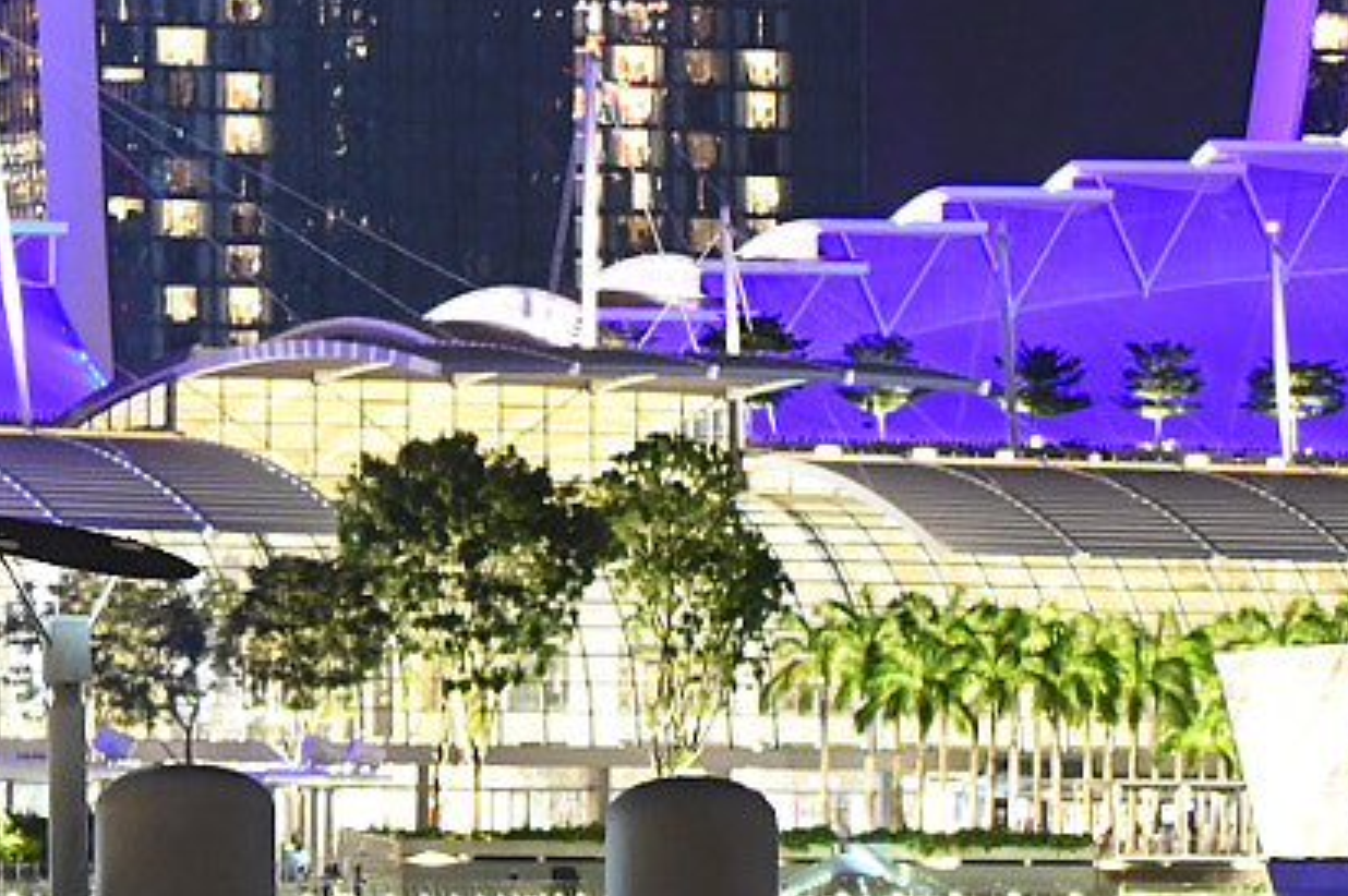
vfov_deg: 5.0
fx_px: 10176
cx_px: 62
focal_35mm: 272
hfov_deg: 7.6
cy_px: -651
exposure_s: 1/13
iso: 4500
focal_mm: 70
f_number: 2.8
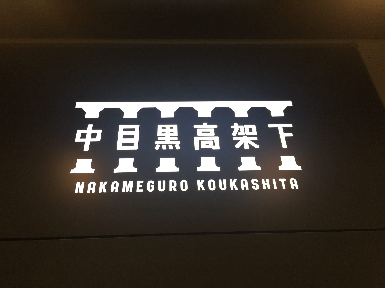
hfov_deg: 61.7
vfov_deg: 48.2
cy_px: 144
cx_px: 192
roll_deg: +0.4
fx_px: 323
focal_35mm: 29
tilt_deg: +34.7
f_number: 2.2
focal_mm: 4.15
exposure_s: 1/40
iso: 32
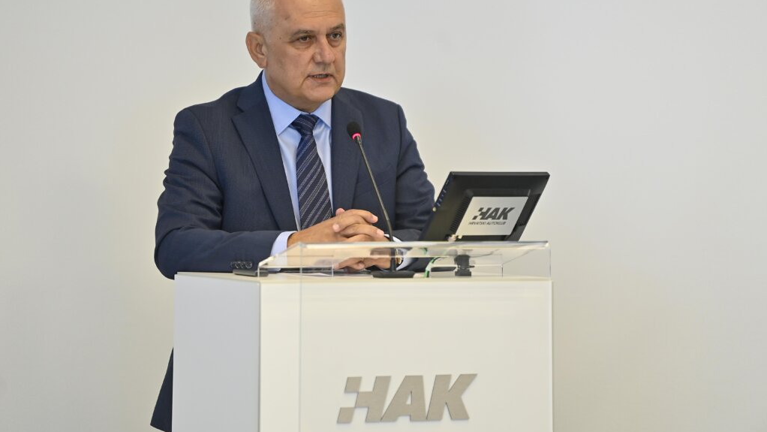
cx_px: 384
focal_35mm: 210
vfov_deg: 5.8
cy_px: 206
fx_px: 4271
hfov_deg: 10.3
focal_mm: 200
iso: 1000
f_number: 2.8
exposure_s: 1/320
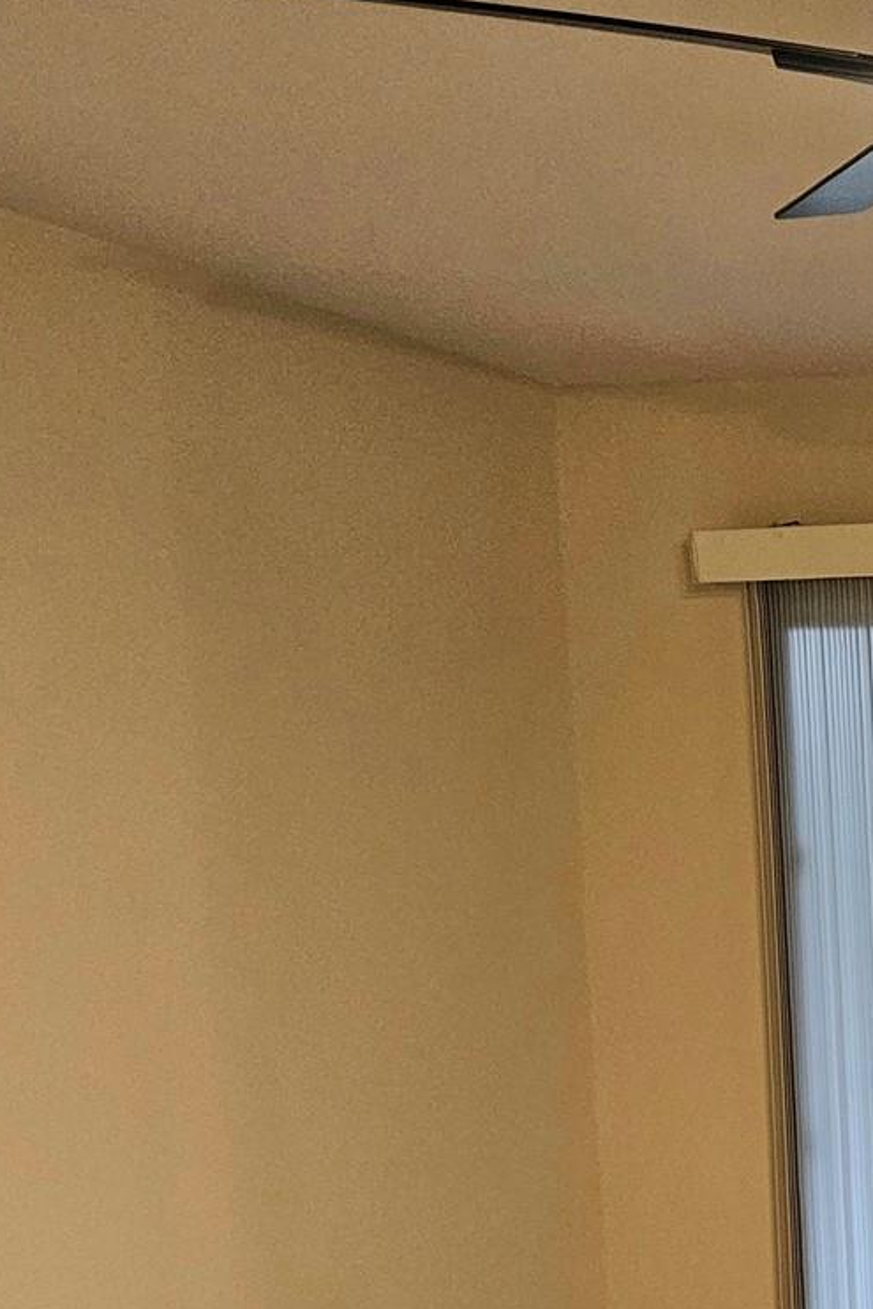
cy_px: 1230
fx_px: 2399
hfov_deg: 17.5
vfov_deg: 29.0
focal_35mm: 66
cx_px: 1474
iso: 500
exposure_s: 1/120
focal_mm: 5.4
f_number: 1.8
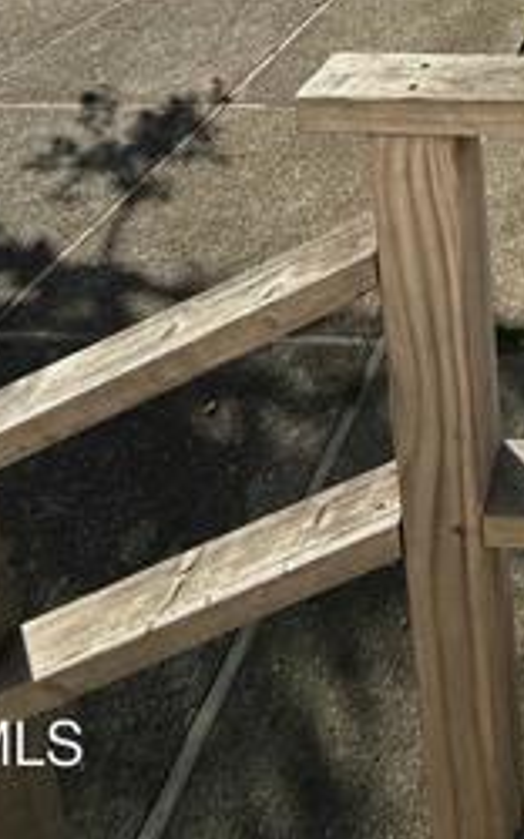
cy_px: -232
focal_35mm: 38
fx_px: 869
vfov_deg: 36.0
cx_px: 675
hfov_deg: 28.0
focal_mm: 2.22
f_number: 2.2
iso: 50
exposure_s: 1/2237
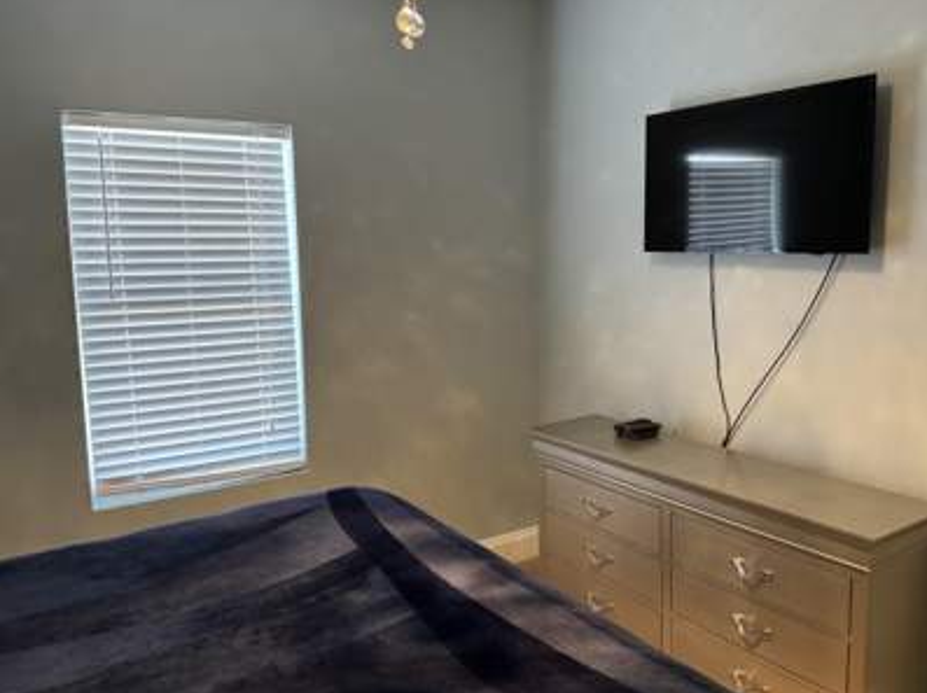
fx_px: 776
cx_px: 483
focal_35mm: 29
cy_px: 337
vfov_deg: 48.2
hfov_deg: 61.7
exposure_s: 1/60
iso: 500
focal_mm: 6.86
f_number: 1.78
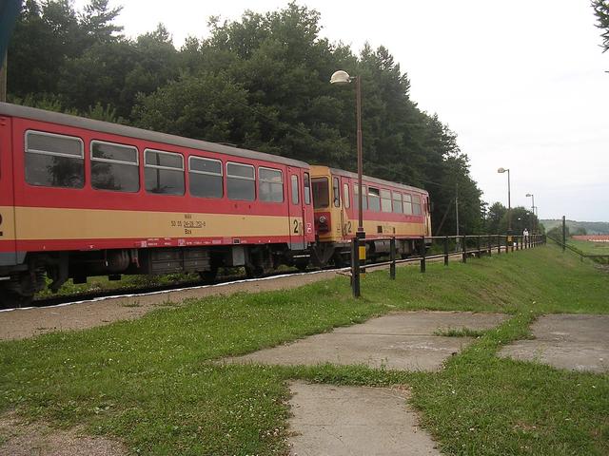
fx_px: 669
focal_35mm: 38
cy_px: 228
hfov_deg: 49.0
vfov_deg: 37.7
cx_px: 304
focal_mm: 5.8
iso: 100
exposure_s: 1/221
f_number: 2.8
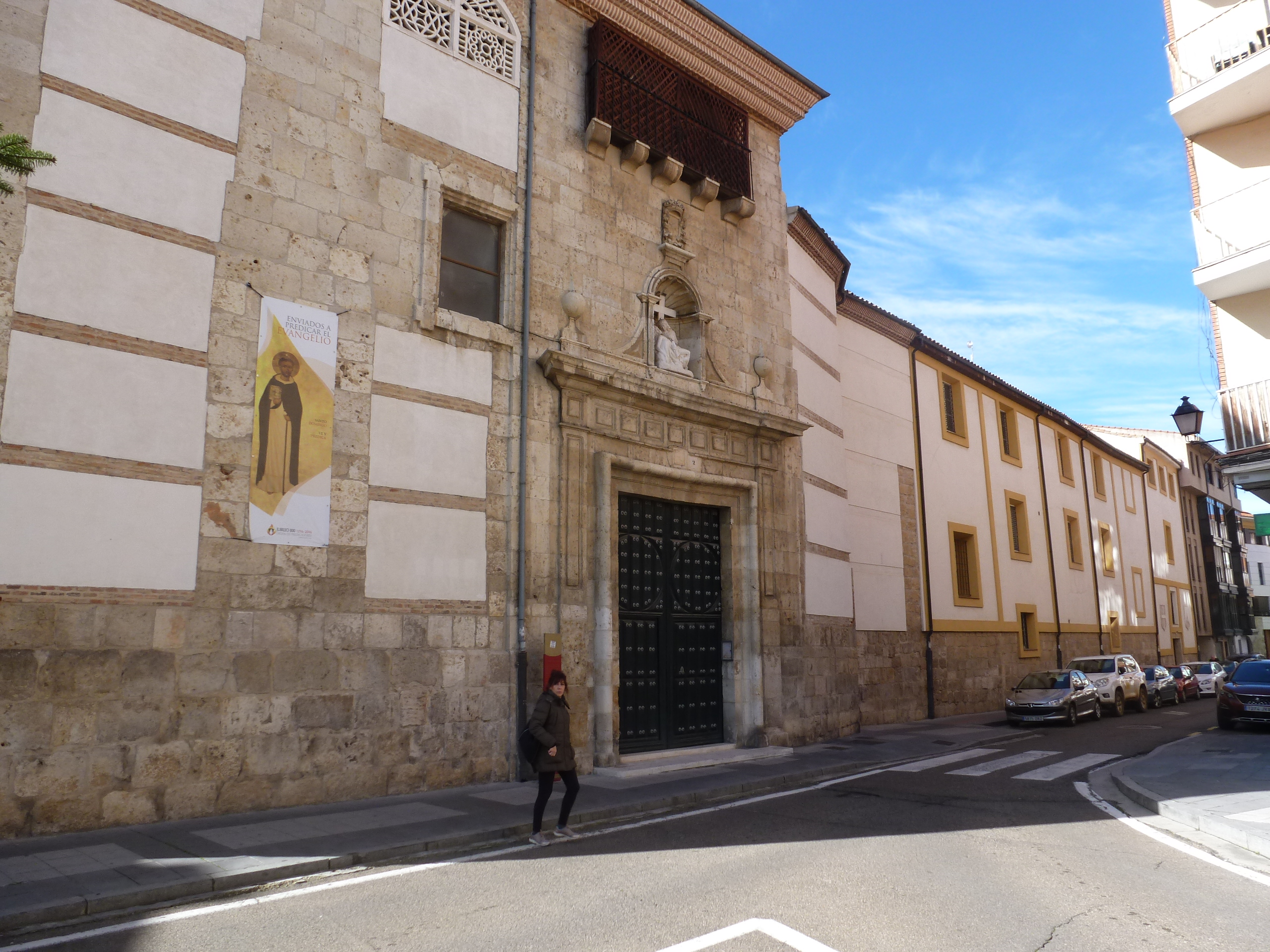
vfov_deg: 56.8
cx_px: 635
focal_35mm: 24
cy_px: 476
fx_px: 881
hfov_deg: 71.6
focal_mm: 4.3
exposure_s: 1/320
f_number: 4
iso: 100
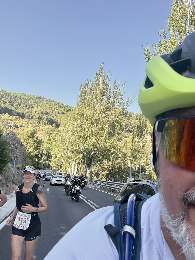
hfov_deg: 46.8
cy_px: 130
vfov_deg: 60.0
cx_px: 98
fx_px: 225
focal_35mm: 30
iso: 40
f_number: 1.9
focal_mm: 2.69
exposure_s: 1/338
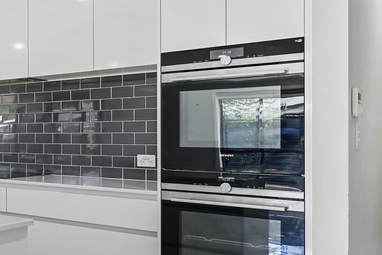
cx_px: -72
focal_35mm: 46
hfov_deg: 34.5
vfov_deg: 29.1
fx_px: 488
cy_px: 169
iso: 100
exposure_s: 1/13
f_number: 4
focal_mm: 14
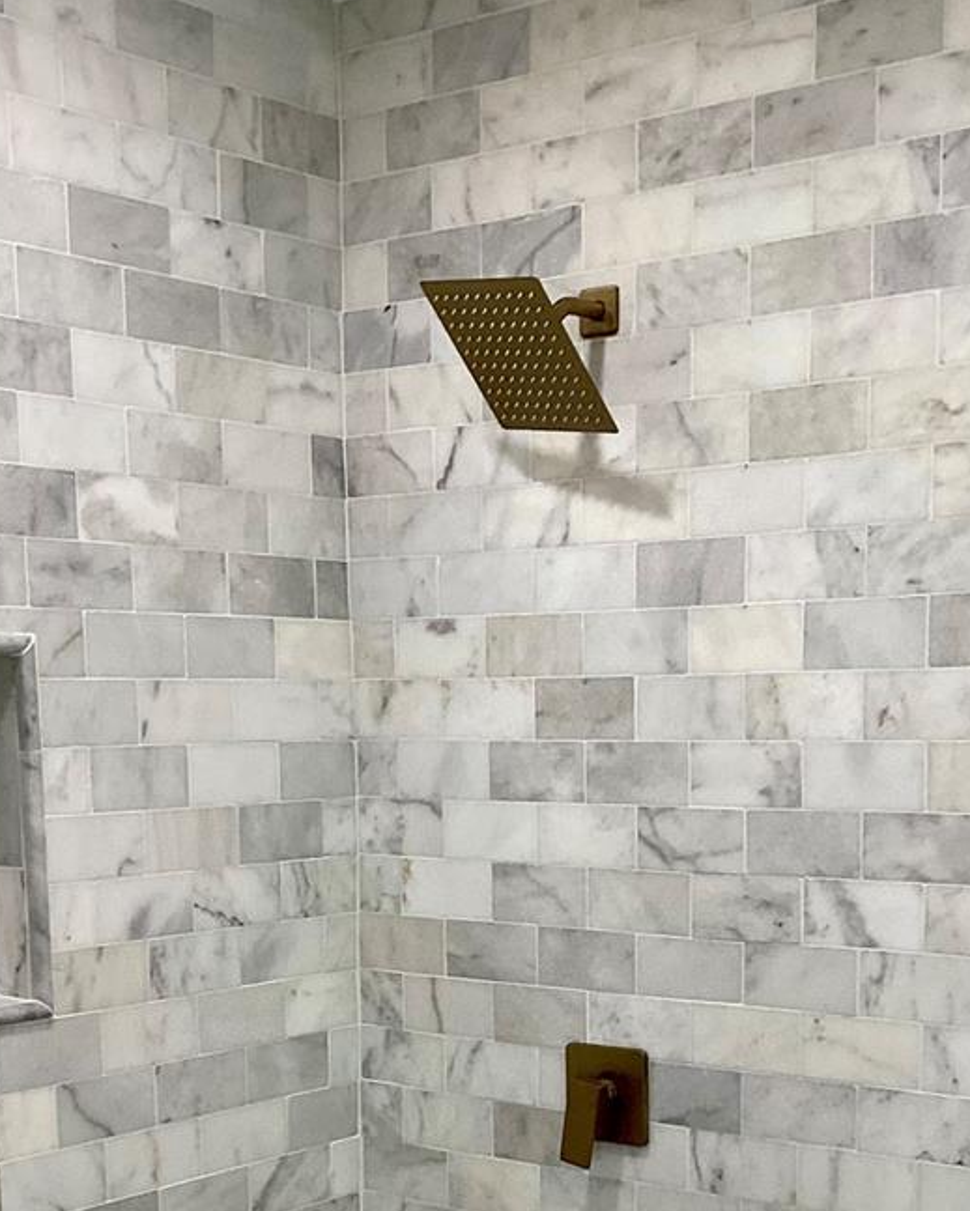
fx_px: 2008
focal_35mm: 56
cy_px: 972
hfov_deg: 27.1
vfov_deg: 32.6
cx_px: 546
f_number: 2.4
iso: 80
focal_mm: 3.3
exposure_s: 1/60
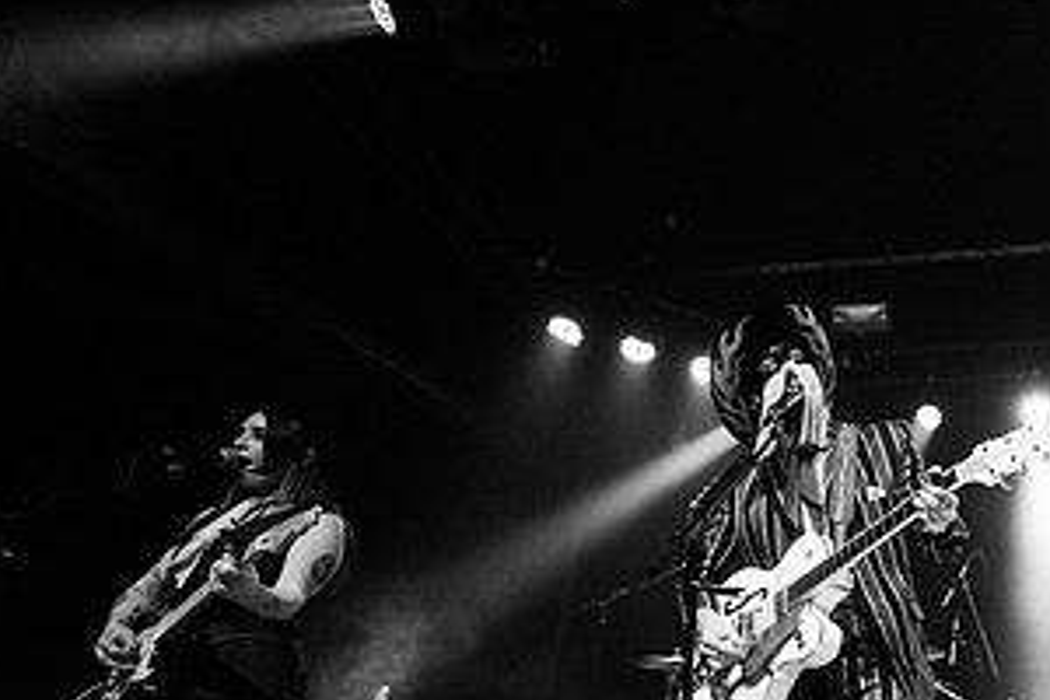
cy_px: 604
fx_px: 846
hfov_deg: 55.8
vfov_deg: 42.0
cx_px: 931
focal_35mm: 29
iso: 3200
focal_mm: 15
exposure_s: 1/250
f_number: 3.2
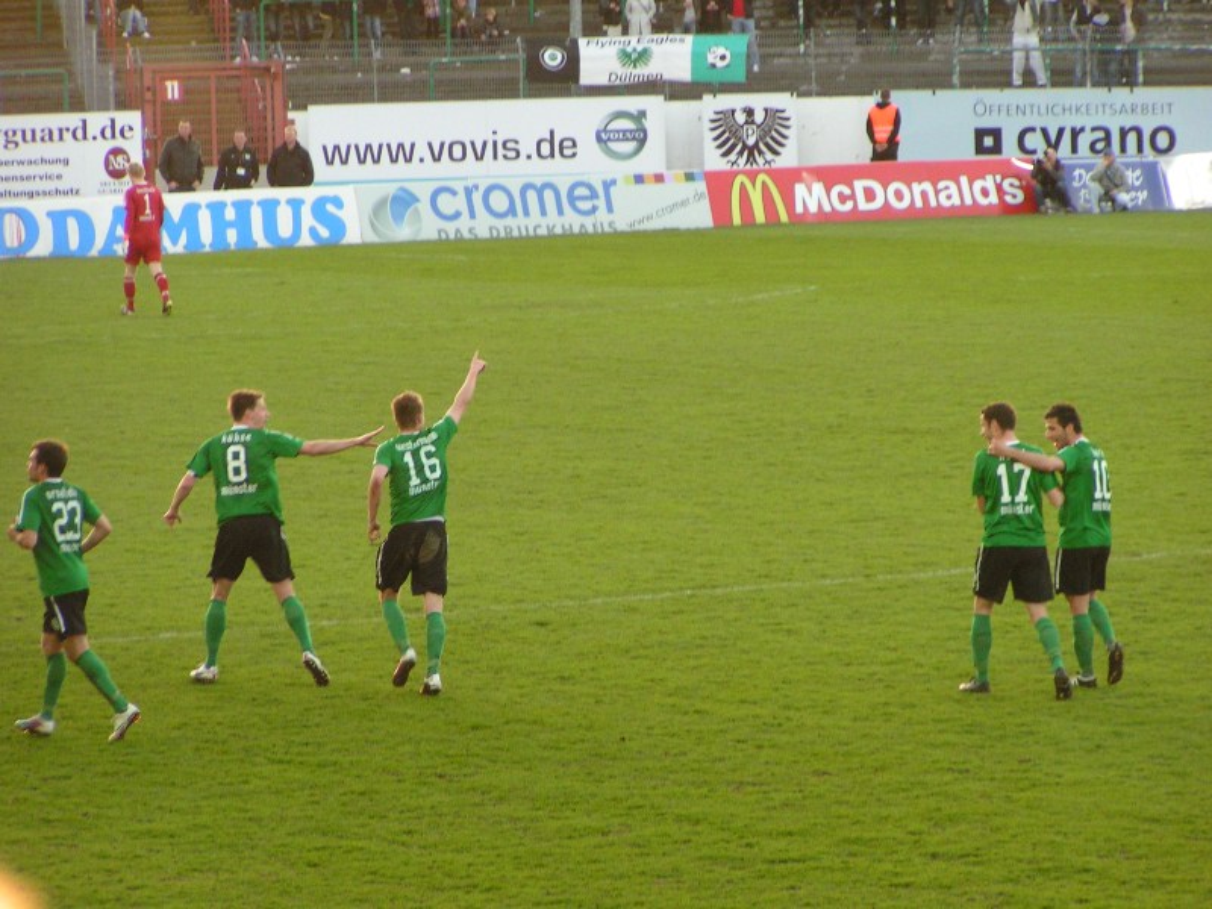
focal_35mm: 247
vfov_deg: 6.0
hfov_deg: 8.0
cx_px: 606
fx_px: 8648
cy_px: 454
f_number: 3.5
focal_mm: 37.8
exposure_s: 1/200
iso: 200
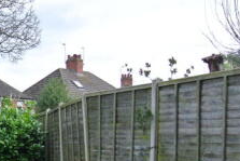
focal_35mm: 85
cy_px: 193
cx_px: -91
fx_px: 567
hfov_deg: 21.2
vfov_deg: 15.5
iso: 100
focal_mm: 11
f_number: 4
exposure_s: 1/320
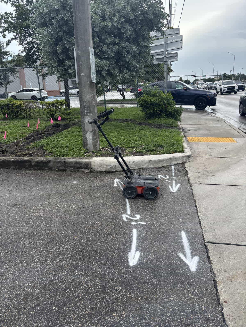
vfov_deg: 67.3
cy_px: 164
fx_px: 246
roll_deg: +3.0
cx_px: 123
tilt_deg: -12.1
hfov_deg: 53.1
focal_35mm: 26
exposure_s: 1/1115
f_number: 1.6
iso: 50
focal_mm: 5.96
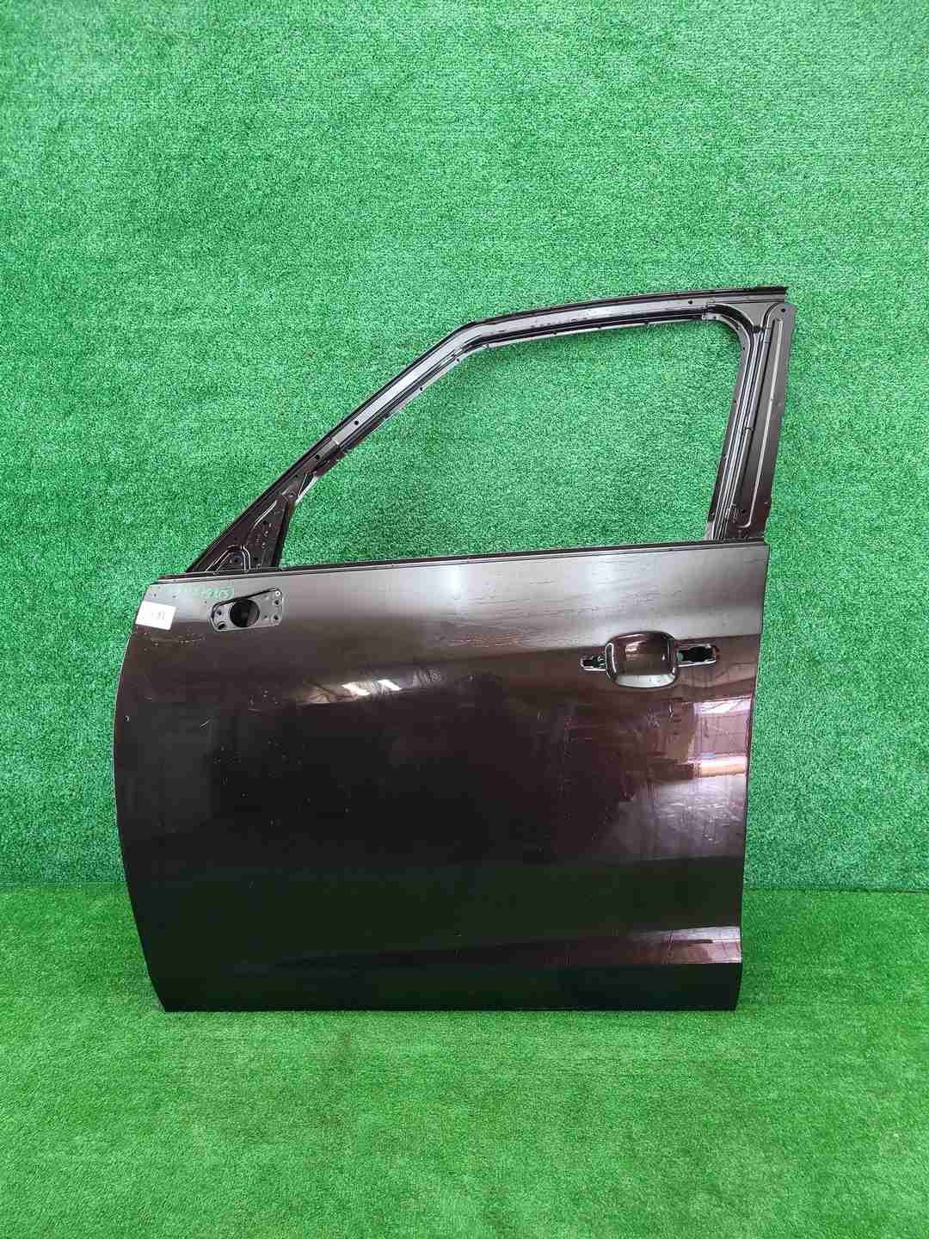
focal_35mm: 26
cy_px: 620
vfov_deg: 67.3
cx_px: 464
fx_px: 930
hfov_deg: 53.1
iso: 239
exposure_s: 1/50
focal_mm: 5.4
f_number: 1.8
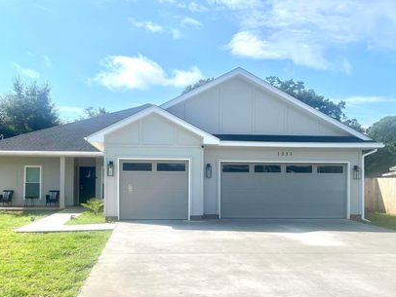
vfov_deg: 43.9
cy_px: 182
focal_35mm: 32
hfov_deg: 56.7
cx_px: 178
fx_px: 366
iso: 50
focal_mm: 5.1
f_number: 1.6
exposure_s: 1/4310
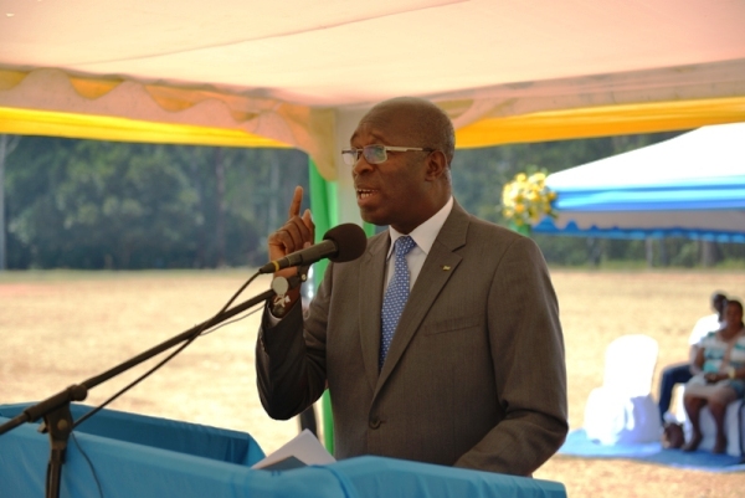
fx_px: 1450
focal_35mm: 70
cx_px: 372
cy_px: 249
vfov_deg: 19.5
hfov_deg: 28.8
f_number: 3.5
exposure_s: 1/200
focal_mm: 70
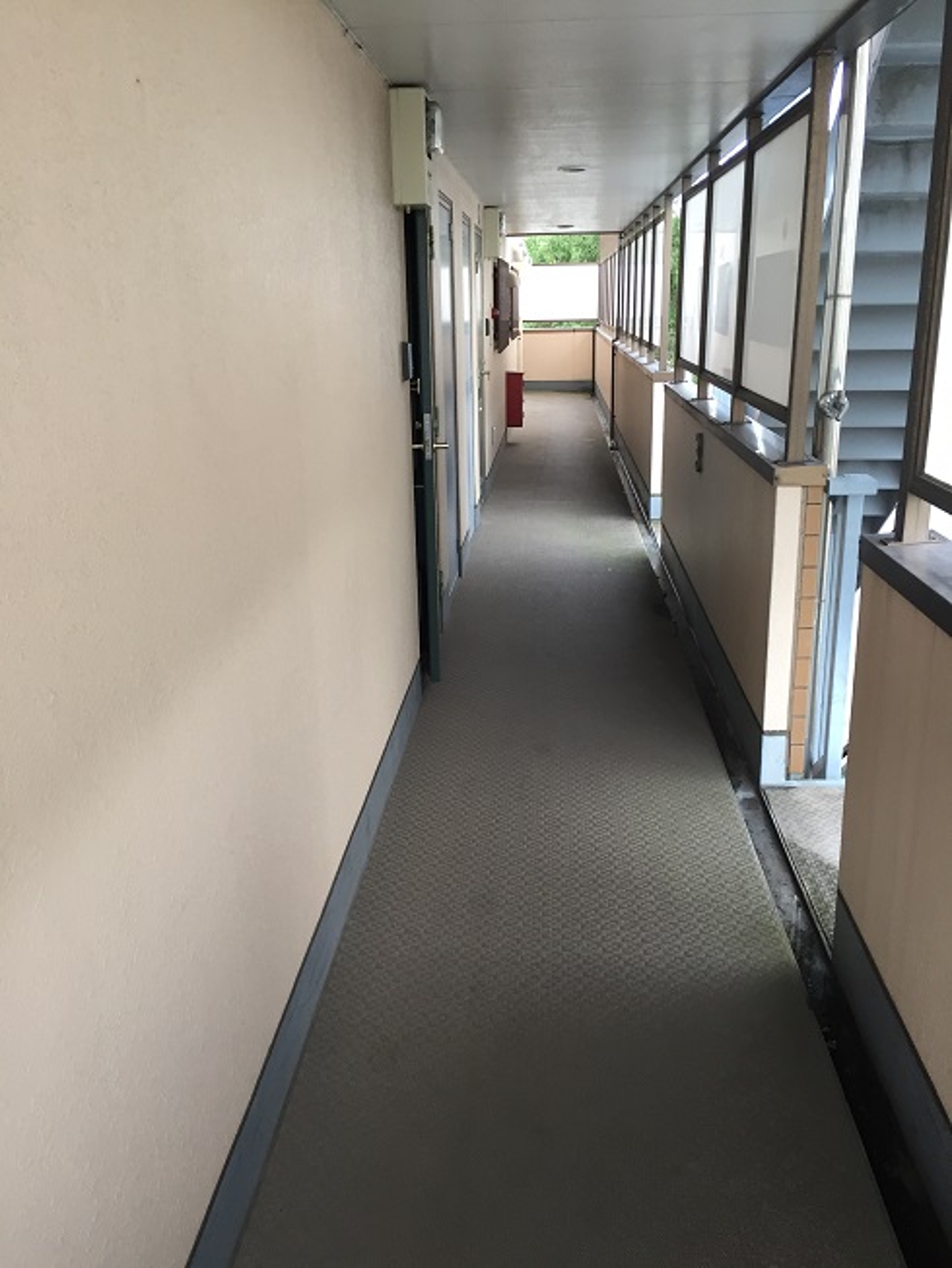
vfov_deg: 61.7
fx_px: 1063
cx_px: 476
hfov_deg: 48.2
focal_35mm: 29
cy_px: 634
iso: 40
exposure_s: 1/30
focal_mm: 4.15
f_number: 2.2
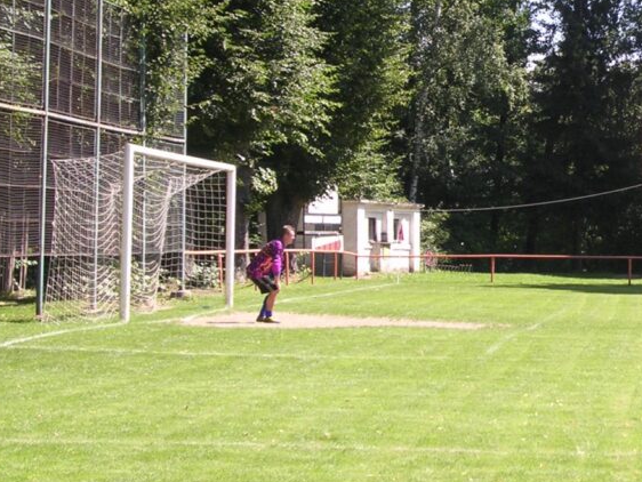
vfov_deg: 12.1
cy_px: 122
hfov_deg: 16.0
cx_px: 572
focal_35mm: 122
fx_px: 2264
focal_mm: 10.2
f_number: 3.6
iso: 100
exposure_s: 1/198
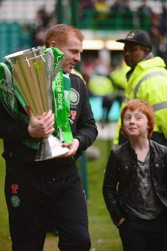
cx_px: 84
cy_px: 126
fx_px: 1392
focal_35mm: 200
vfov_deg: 10.3
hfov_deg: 6.9
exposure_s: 1/1000
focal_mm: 200
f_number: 4
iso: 800
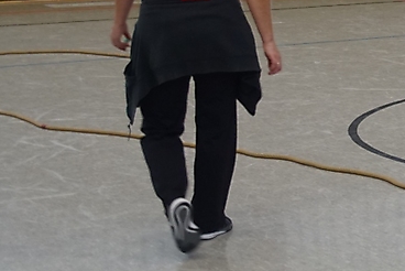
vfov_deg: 9.6
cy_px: 77
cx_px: 537
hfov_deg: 13.8
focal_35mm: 142
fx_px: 1603
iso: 800
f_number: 4.5
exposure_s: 1/60
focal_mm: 35
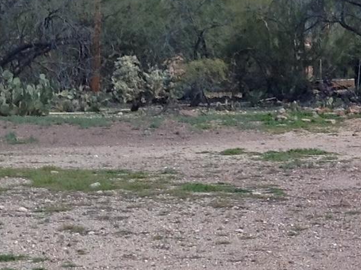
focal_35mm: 170
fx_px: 1770
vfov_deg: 8.7
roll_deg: -0.2
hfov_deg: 11.0
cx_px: 614
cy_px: 50
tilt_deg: +0.8
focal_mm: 4.28
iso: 50
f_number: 2.4
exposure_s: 1/975
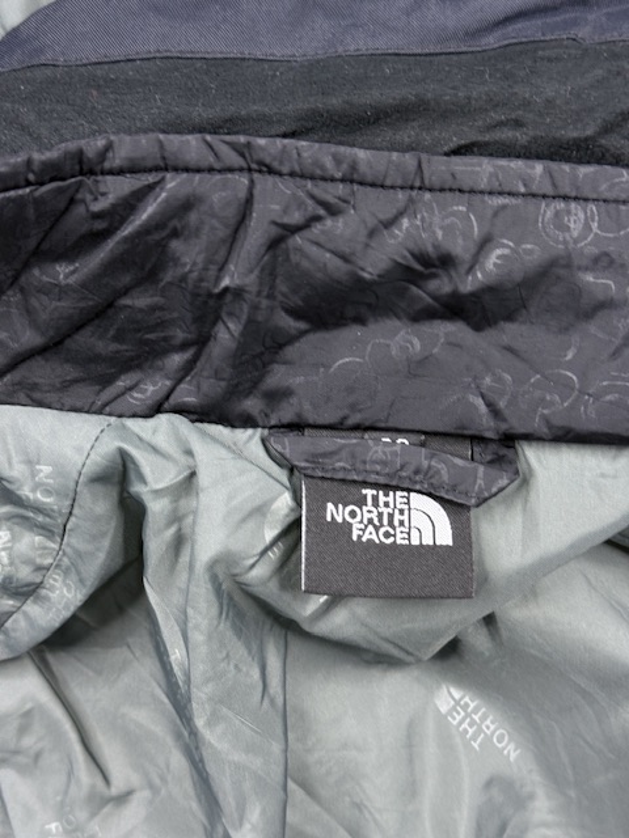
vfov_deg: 39.7
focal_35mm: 48
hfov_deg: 30.3
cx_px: 314
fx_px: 1163
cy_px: 419
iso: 80
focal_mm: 6.76
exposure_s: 1/100
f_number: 1.78
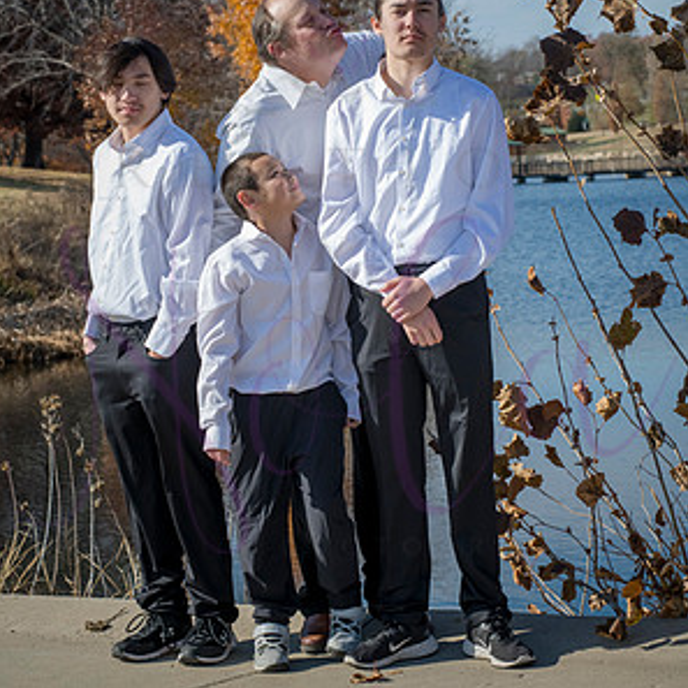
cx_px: 343
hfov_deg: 16.9
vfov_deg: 16.9
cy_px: 250
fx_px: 2316
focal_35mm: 103
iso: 400
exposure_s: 1/800
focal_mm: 80
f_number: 9
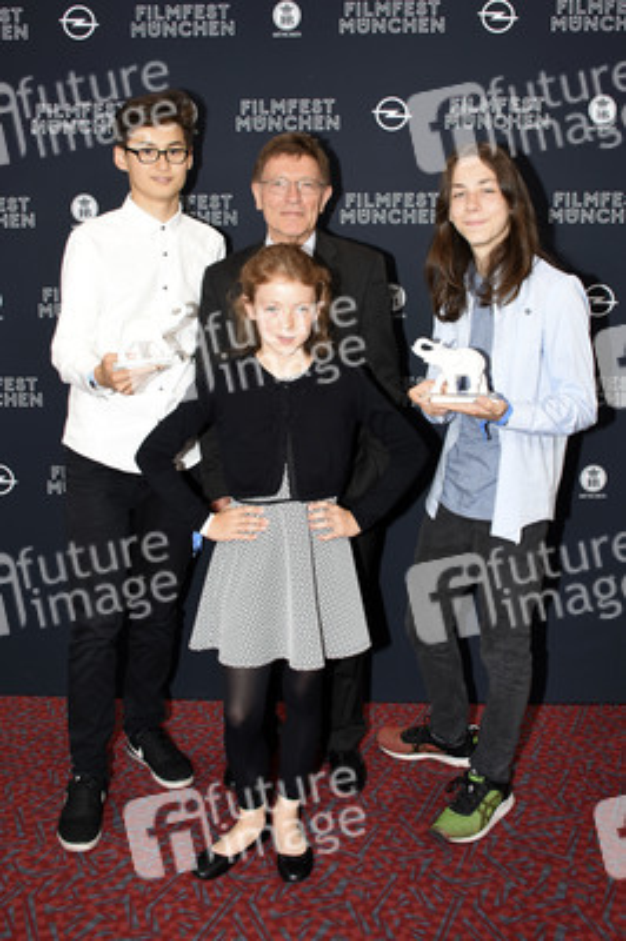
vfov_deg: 57.3
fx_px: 862
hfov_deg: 39.9
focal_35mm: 33
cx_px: 313
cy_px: 470
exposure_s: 1/160
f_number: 4.5
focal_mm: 22
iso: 160
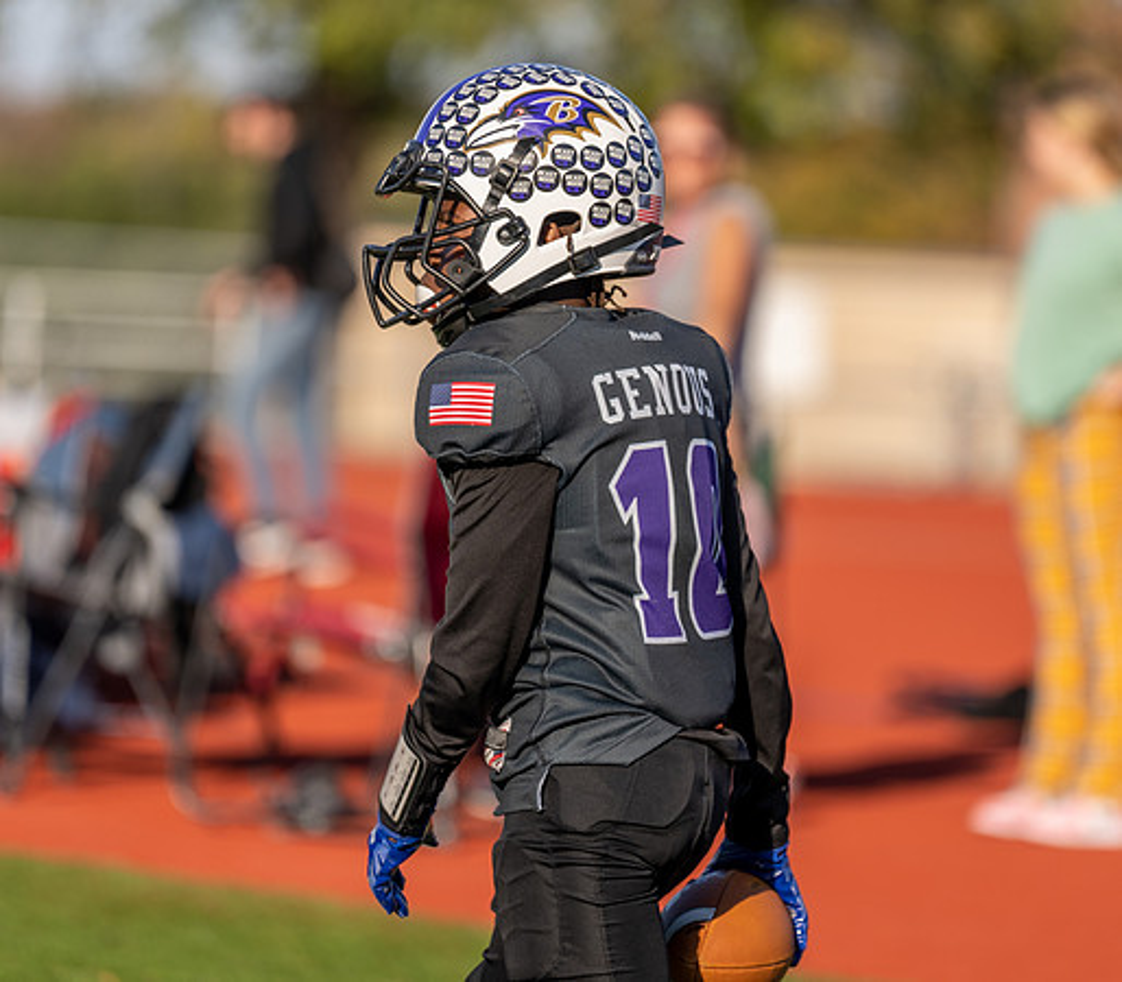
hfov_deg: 6.5
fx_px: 9916
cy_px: 406
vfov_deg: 5.7
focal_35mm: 288
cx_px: 581
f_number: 2.8
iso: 100
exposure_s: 1/1250
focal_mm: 197
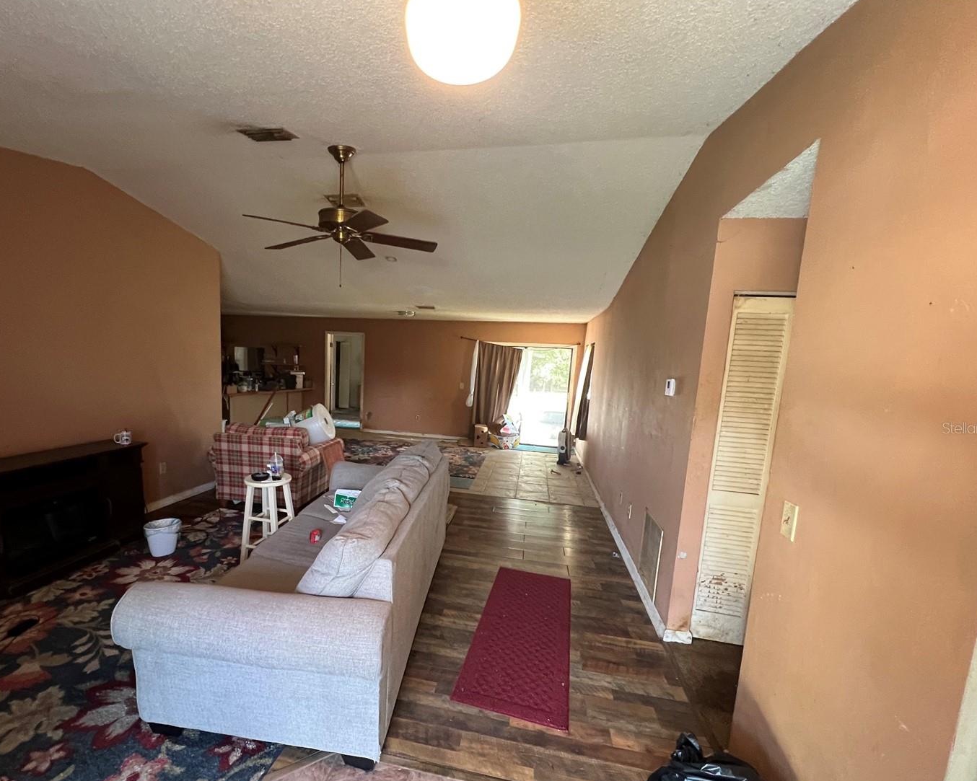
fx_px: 434
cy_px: 428
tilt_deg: -8.5
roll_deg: -3.5
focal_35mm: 15
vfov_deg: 83.8
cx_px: 433
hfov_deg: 96.4
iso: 400
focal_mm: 1.57
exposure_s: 1/60
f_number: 1.8
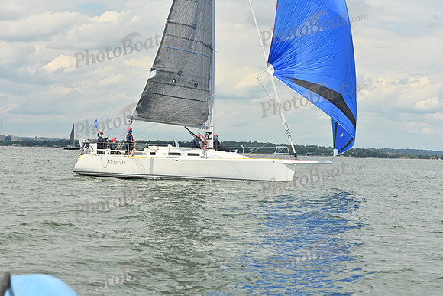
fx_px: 960
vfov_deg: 17.5
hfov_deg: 26.0
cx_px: 222
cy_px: 148
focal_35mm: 78
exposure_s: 1/1250
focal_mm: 78
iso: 320
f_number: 9
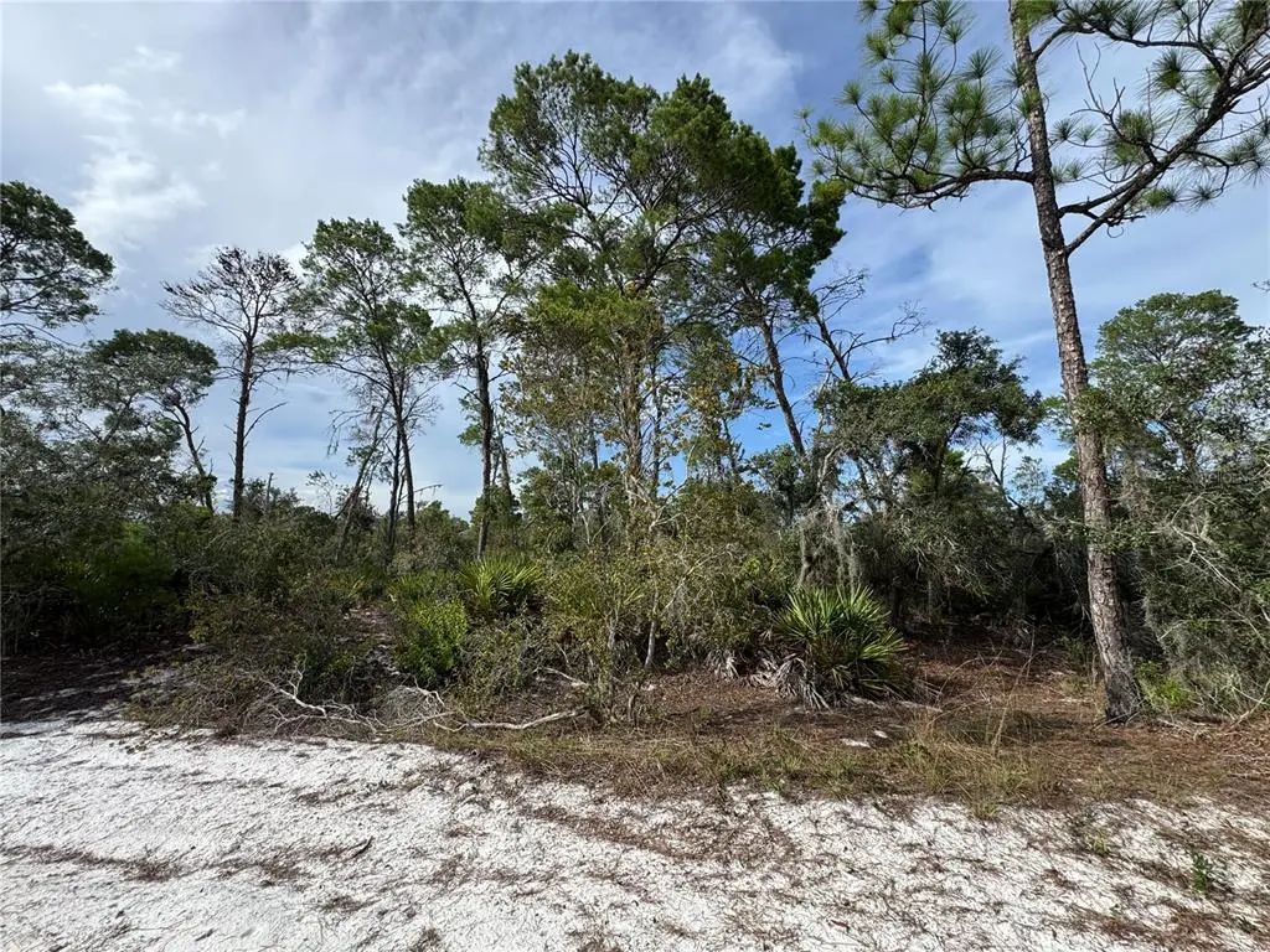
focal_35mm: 14
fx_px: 514
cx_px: 635
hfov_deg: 102.1
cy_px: 476
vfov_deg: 85.7
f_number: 2.2
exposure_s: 1/1198
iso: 50
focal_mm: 2.22
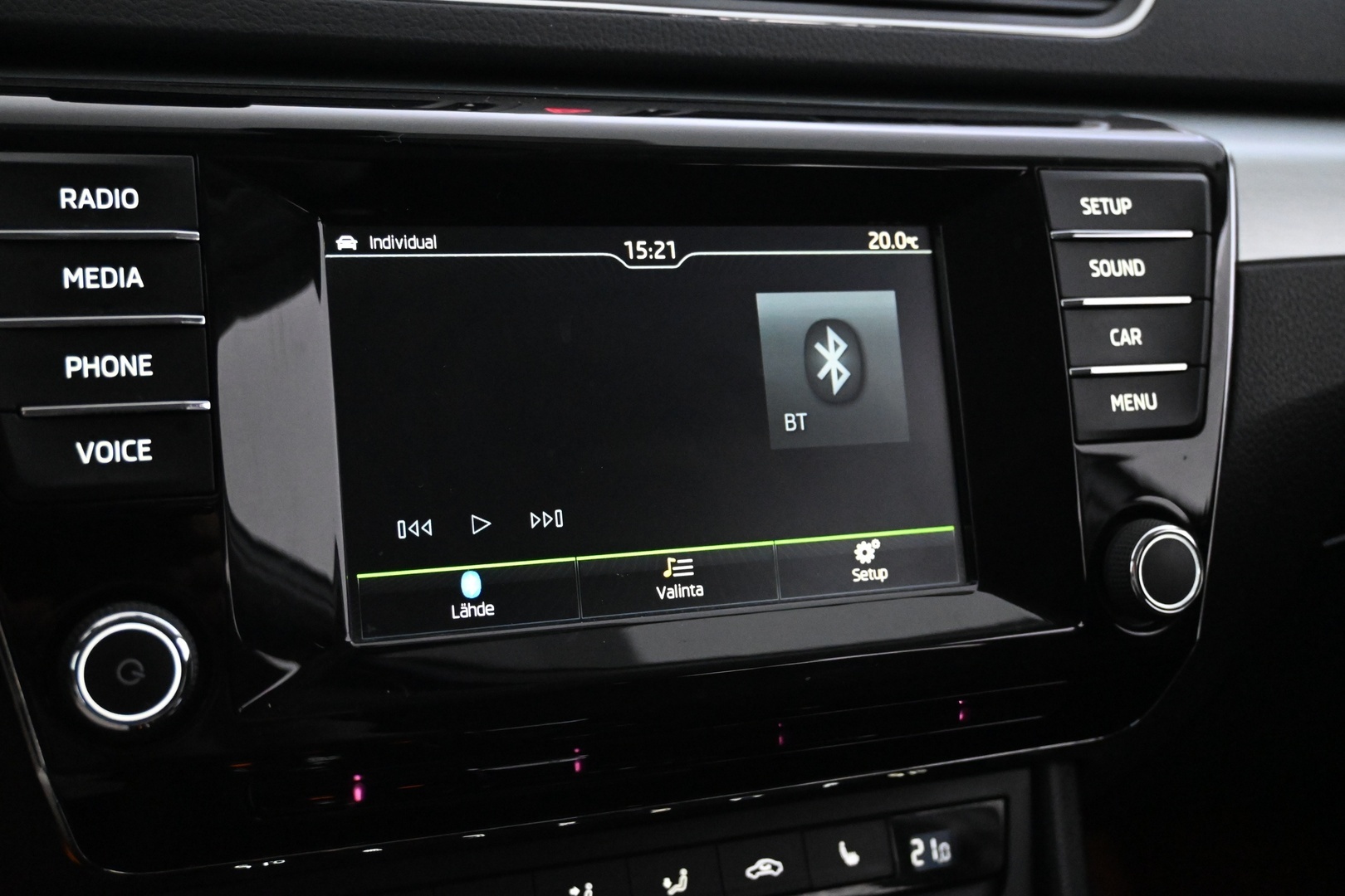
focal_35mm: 39
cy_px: 448
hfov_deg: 49.6
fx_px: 1457
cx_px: 672
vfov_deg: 34.2
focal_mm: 26
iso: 6400
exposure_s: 1/40
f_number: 4.5
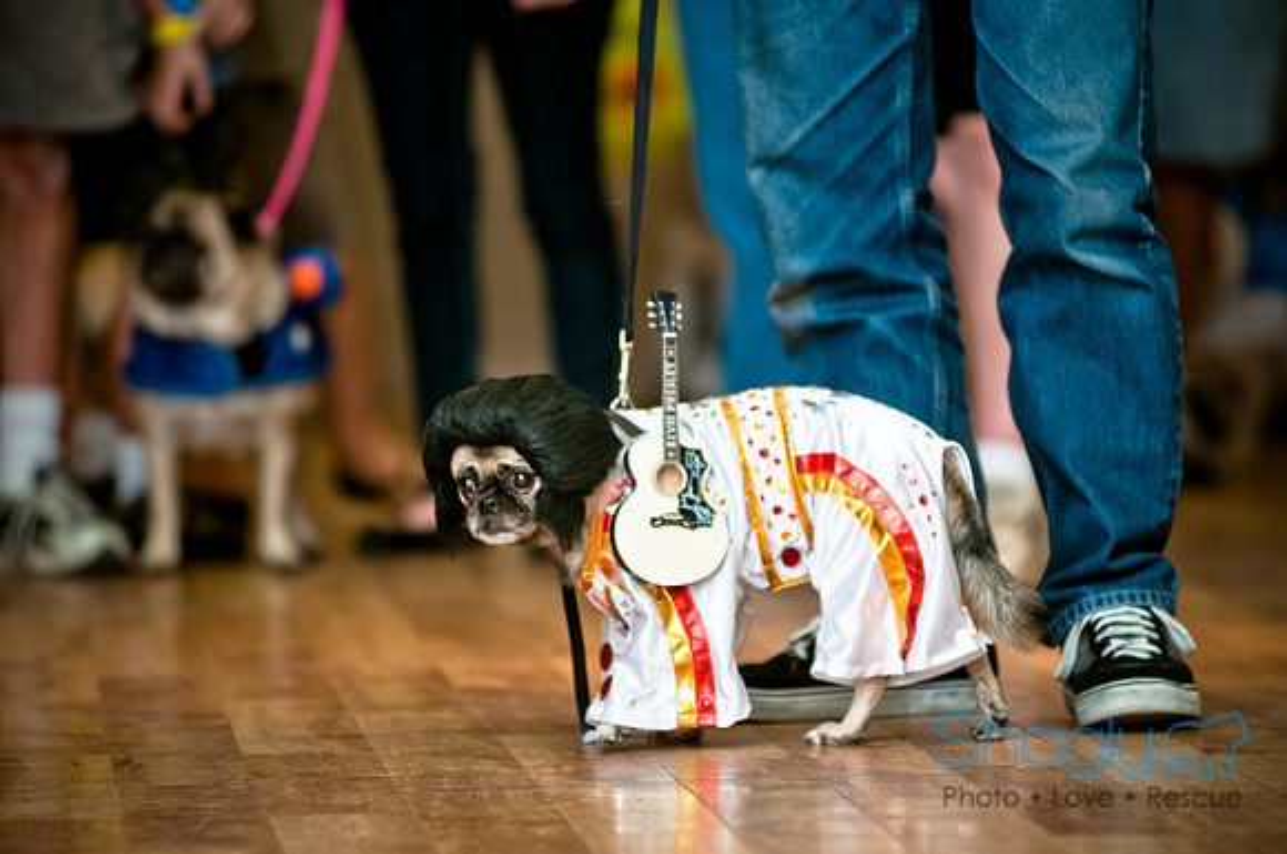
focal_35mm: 300
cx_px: 644
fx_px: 10710
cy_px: 427
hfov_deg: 6.9
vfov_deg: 4.6
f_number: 2.8
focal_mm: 200
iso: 200
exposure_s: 1/200
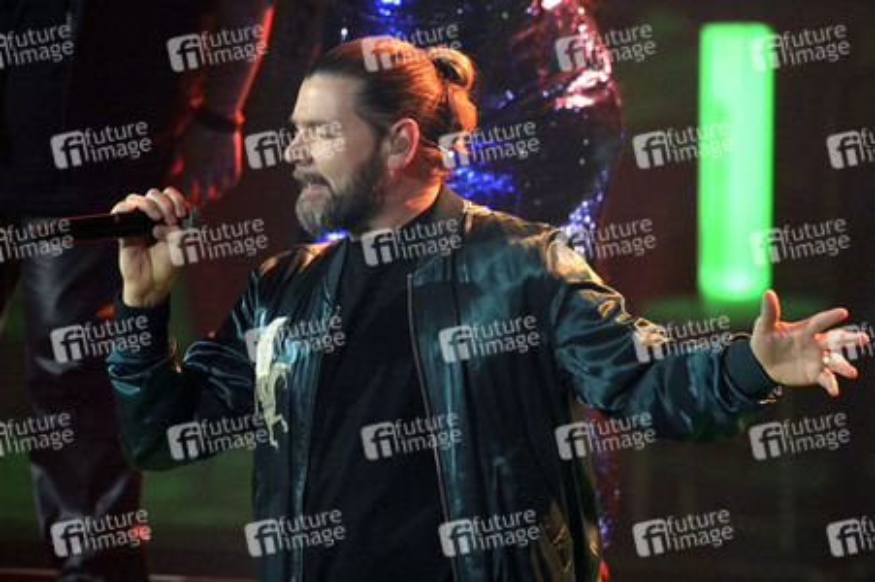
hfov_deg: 5.2
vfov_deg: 3.4
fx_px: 9715
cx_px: 438
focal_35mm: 400
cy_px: 291
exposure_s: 1/500
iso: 12800
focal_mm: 400
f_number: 5.6
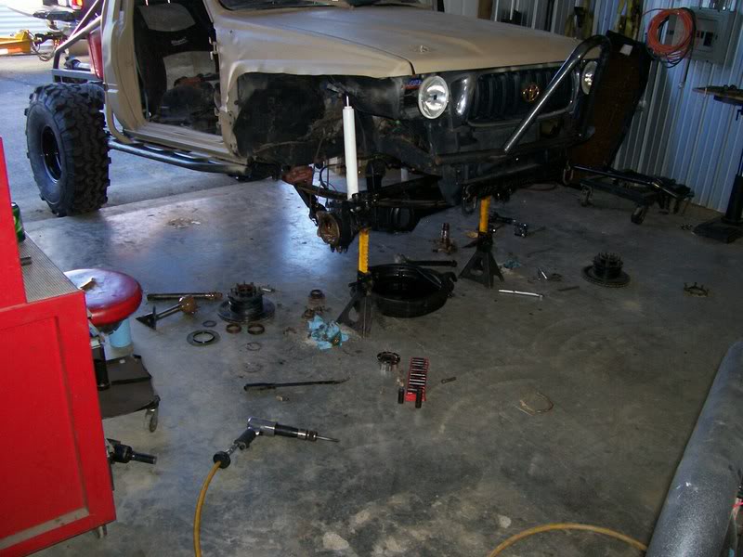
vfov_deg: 41.8
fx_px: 730
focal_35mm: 34
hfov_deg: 54.0
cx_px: 372
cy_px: 278
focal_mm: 5.6
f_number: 2.7
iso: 140
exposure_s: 1/112
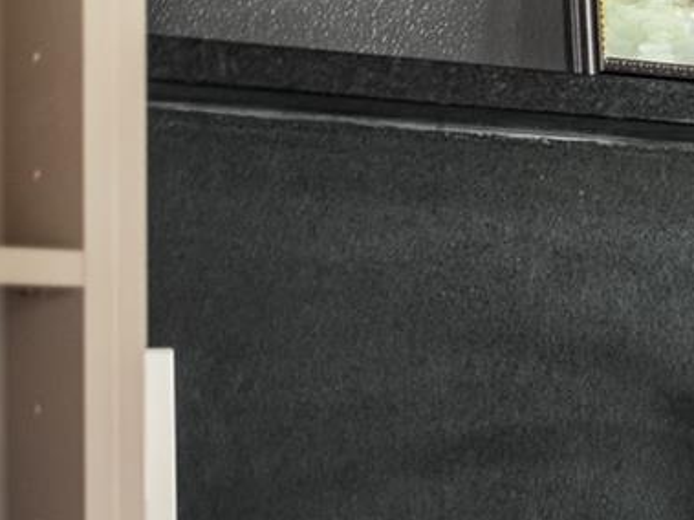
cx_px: 1075
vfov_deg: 7.3
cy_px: 560
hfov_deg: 9.5
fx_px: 4069
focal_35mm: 203
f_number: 1.8
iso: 400
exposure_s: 1/40
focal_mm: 50
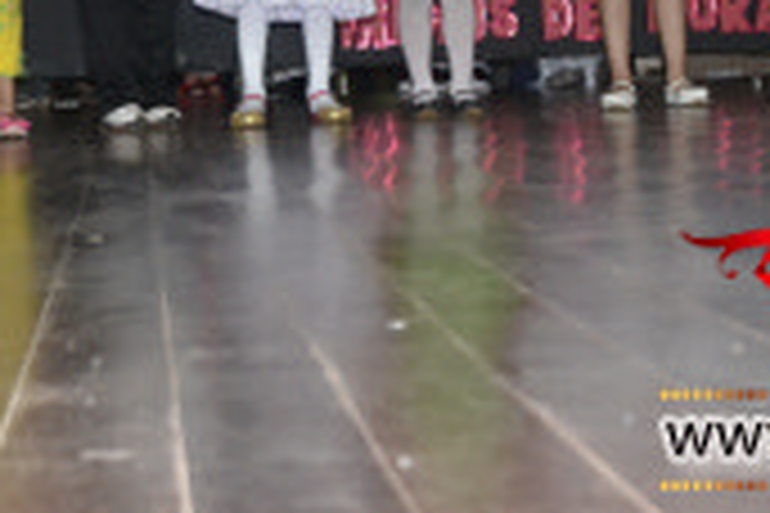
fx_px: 2438
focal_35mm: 114
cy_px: -218
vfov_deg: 11.6
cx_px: 189
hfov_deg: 17.8
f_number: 3.8
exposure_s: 1/60
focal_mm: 26
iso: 3200
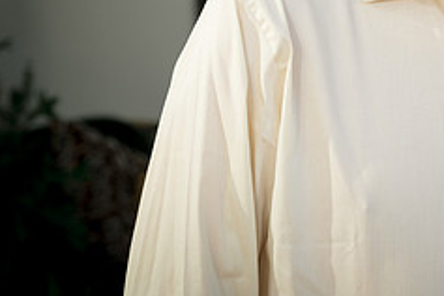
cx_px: 523
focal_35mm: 274
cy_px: -14
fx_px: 3379
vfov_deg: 5.0
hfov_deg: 7.5
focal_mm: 112
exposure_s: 1/250
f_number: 7.1
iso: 160
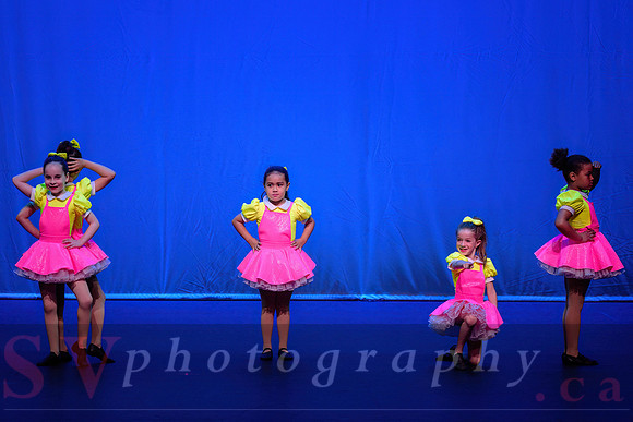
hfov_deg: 11.4
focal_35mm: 180
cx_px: 312
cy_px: 192
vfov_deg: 7.6
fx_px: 3159
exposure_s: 1/500
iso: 1250
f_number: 2.8
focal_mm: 160
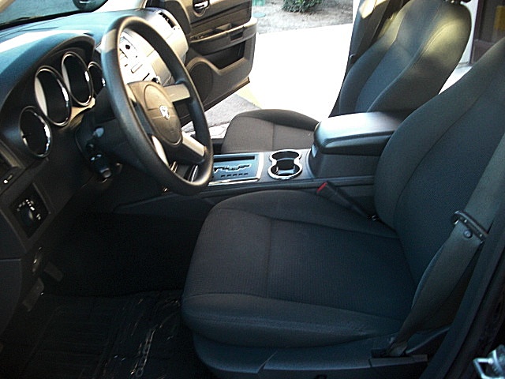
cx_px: 252
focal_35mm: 36
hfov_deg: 51.4
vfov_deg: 39.7
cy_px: 190
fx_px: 525
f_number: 2.8
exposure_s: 1/100
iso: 400
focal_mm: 6.3
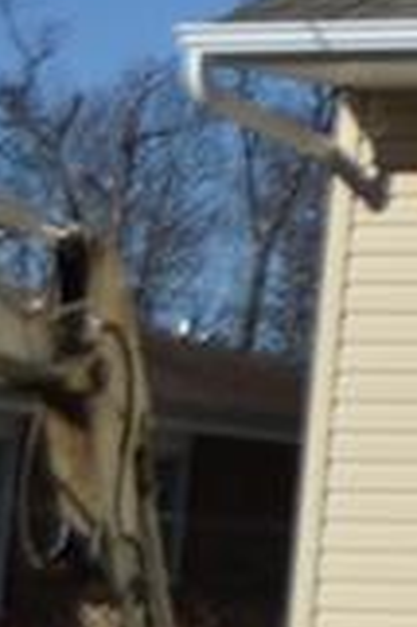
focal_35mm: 287
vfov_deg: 7.1
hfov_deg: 4.3
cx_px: 1917
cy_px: -253
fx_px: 4997
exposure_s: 1/4000
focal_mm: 30
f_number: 4.5
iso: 320
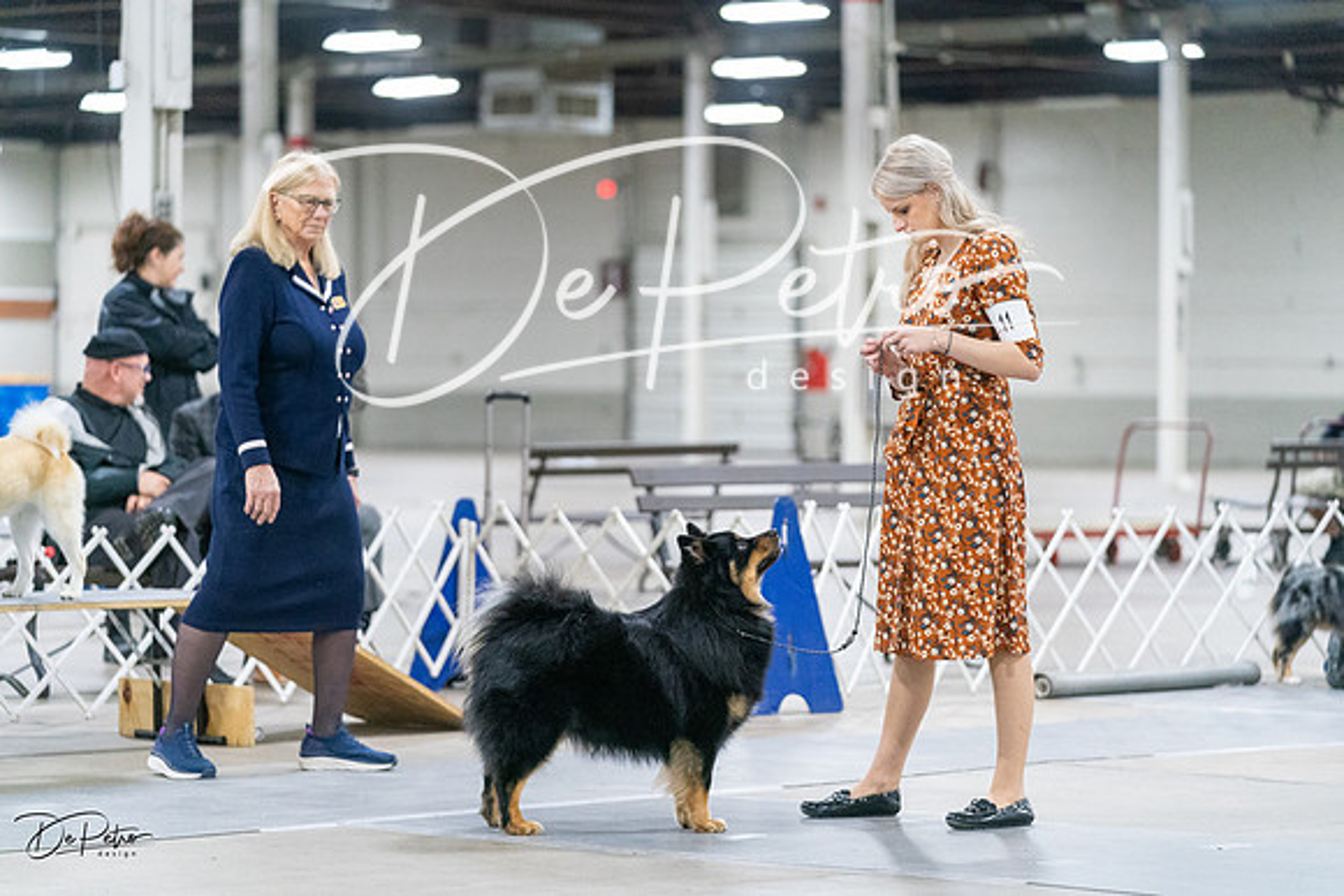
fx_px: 4630
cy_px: 448
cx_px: 672
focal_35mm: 124
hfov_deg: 16.5
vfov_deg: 11.1
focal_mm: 124
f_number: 2.8
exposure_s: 1/200
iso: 6400
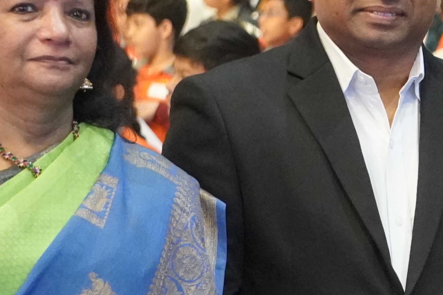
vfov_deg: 4.4
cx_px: 593
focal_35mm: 310
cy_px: 184
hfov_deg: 6.6
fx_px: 3814
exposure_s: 1/125
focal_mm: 56
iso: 6400
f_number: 4.5
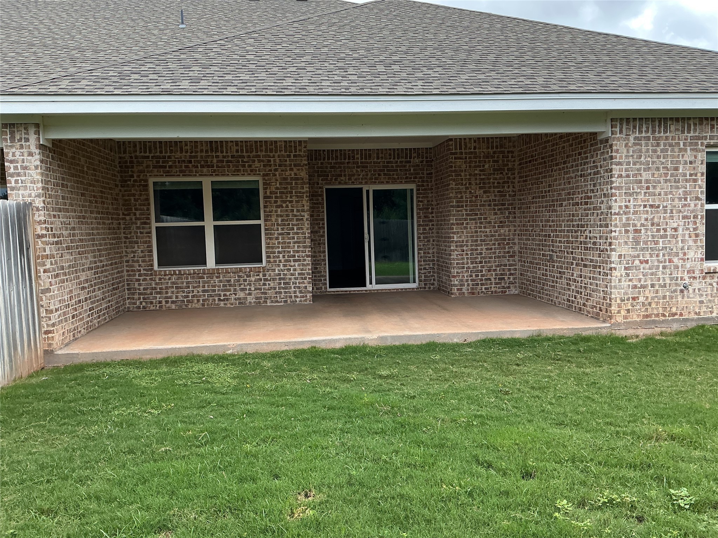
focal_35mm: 29
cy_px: 269
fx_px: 602
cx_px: 359
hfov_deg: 61.7
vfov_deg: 48.2
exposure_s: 1/383
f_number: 1.8
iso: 25
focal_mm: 3
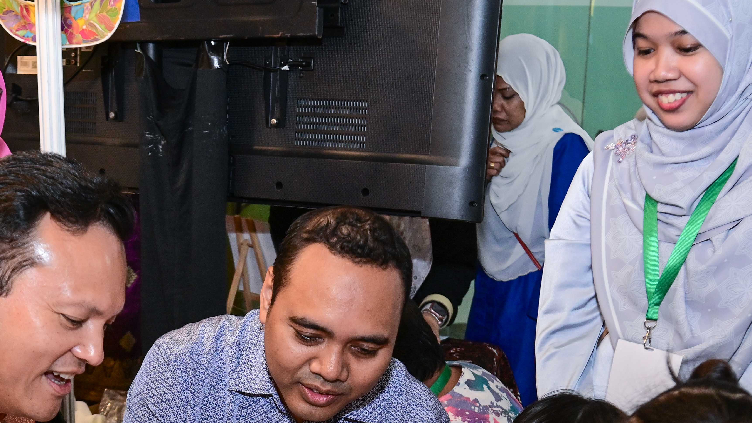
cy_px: 419
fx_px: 1097
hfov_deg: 37.7
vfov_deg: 21.1
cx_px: 293
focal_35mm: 55
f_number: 5
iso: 2500
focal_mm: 30
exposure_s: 1/200
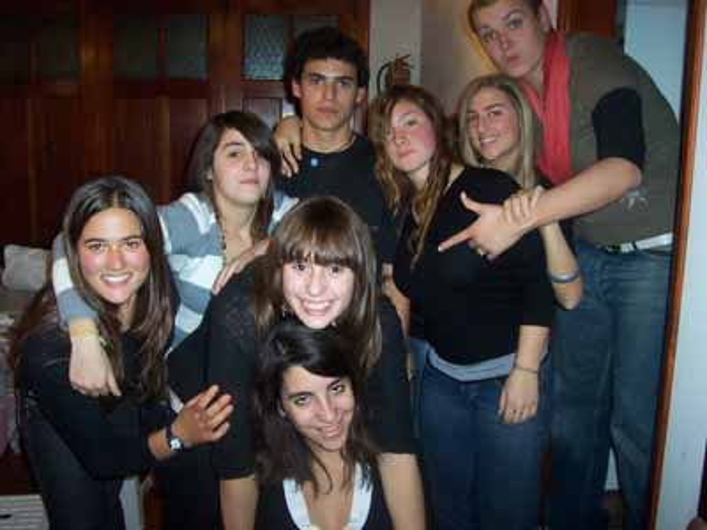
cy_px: 265
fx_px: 756
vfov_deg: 38.7
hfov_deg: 50.1
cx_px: 354
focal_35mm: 37
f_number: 2.8
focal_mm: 5.6
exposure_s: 1/60
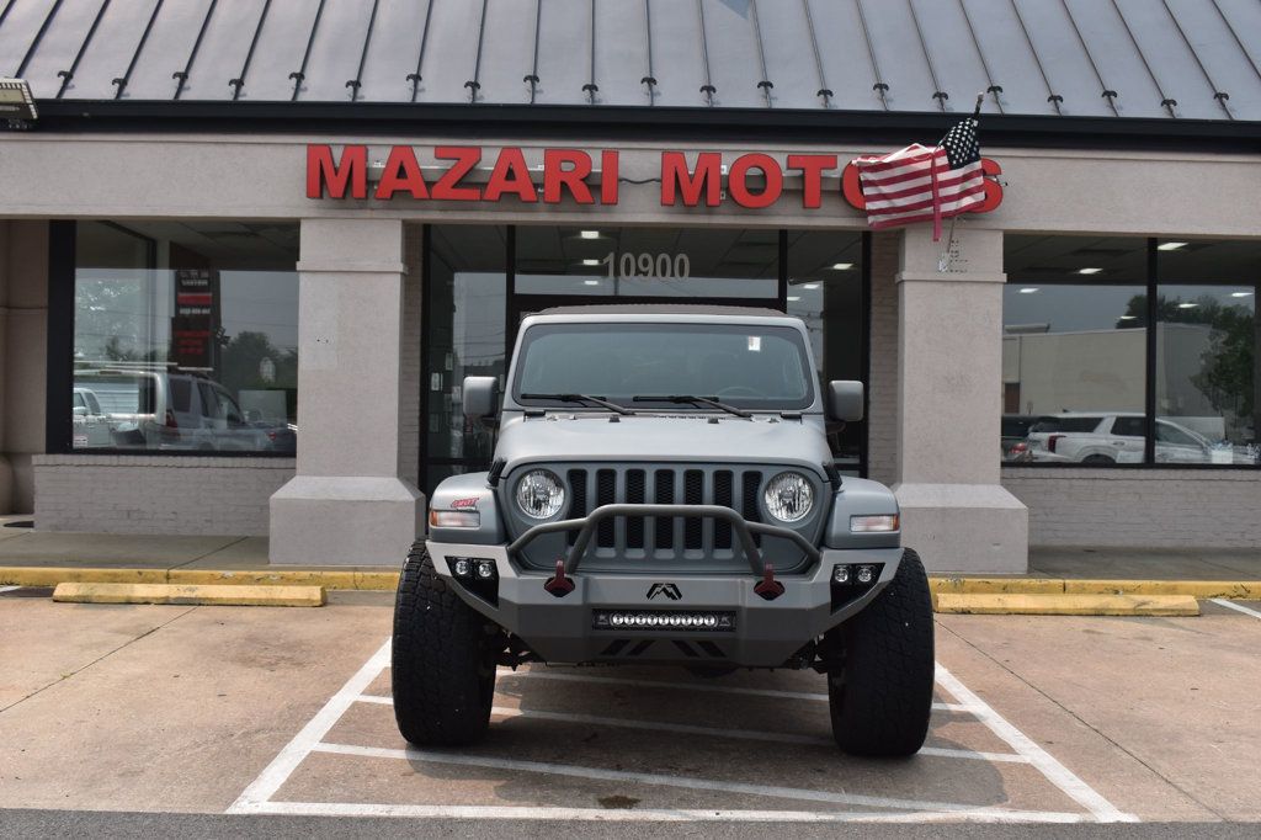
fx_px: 1418
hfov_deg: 47.9
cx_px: 630
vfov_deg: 33.0
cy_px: 420
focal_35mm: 40
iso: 400
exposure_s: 1/500
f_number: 11
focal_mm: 27
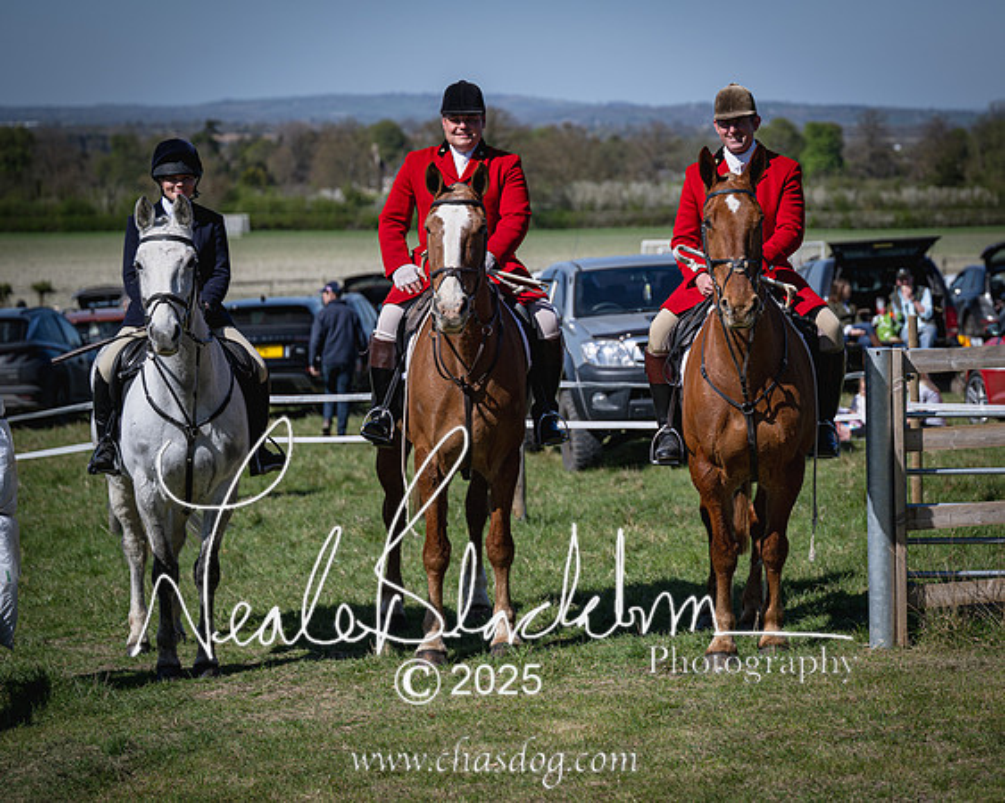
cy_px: 316
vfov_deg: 14.6
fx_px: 3139
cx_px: 655
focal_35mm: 106
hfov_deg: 18.1
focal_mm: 77
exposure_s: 1/2000
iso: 64
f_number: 2.8
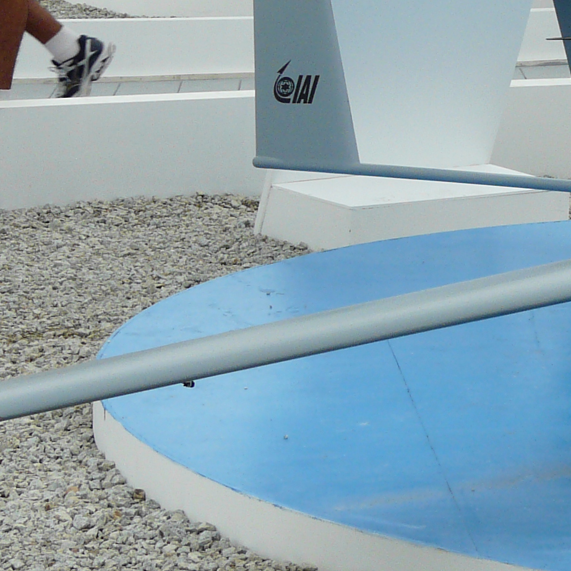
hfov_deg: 11.3
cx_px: 795
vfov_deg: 11.6
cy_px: 169
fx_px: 2799
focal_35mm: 150
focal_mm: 7.9
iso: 100
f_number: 4.5
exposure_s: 1/250
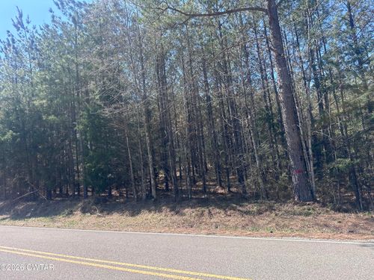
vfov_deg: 56.8
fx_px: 259
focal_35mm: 24
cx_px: 187
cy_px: 140
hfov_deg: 71.6
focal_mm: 6.86
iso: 80
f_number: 1.78
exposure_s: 1/1393
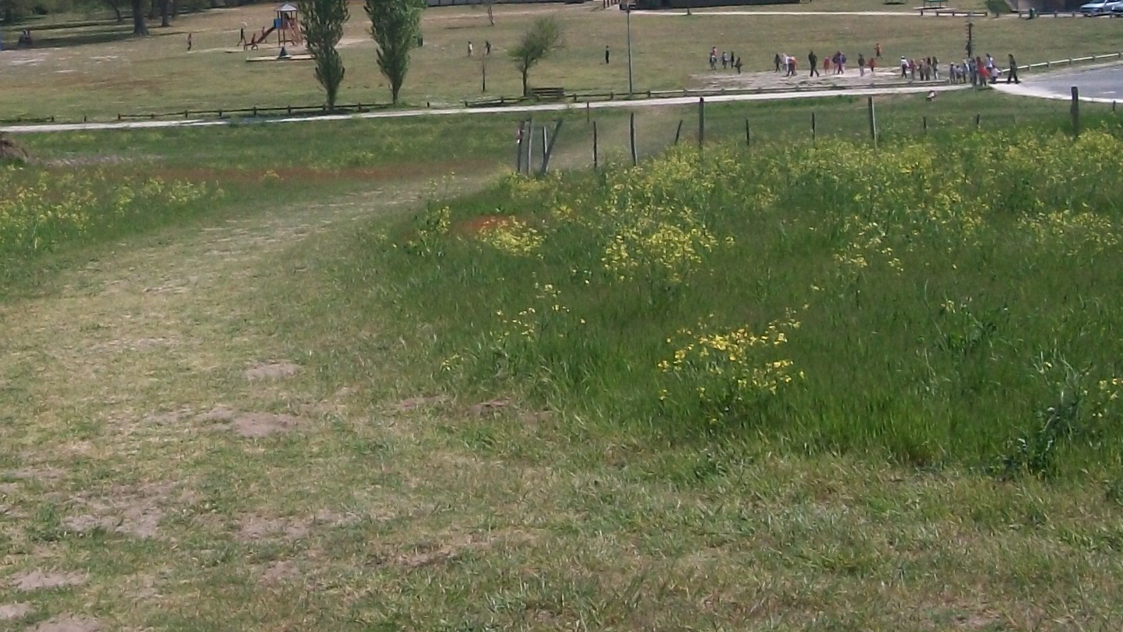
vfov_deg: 15.0
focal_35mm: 79
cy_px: -19
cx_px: 247
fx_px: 2353
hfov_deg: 26.4
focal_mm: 6
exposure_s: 1/800
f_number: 4.8
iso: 80
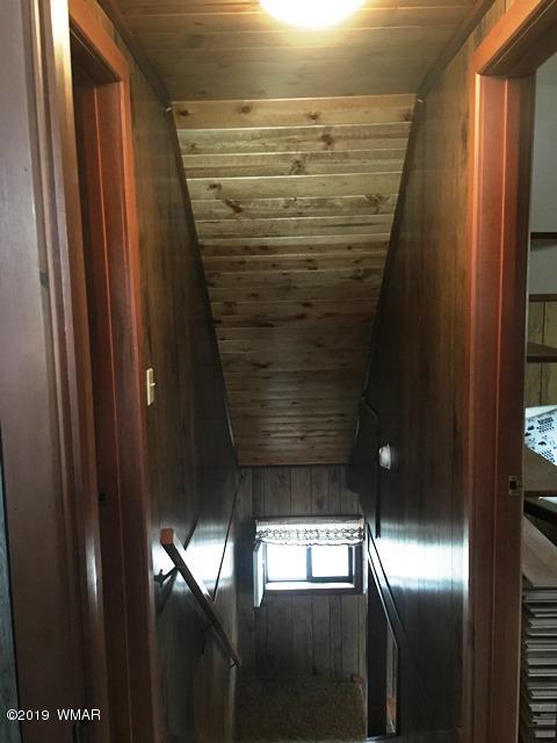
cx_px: 278
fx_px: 622
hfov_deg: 48.2
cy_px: 372
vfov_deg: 61.7
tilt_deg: -5.8
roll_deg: +2.7
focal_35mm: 29
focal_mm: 4.15
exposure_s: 1/15
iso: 320
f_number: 2.2
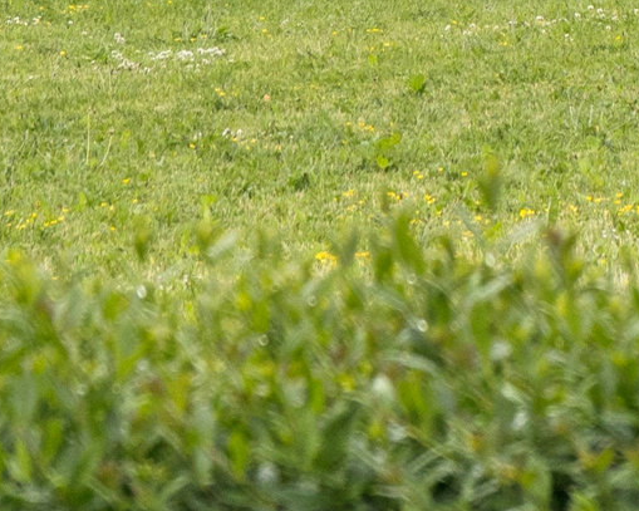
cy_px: -704
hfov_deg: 3.3
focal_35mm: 581
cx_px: 529
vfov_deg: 2.6
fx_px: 10986
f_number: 8
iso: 200
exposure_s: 1/200
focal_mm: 70
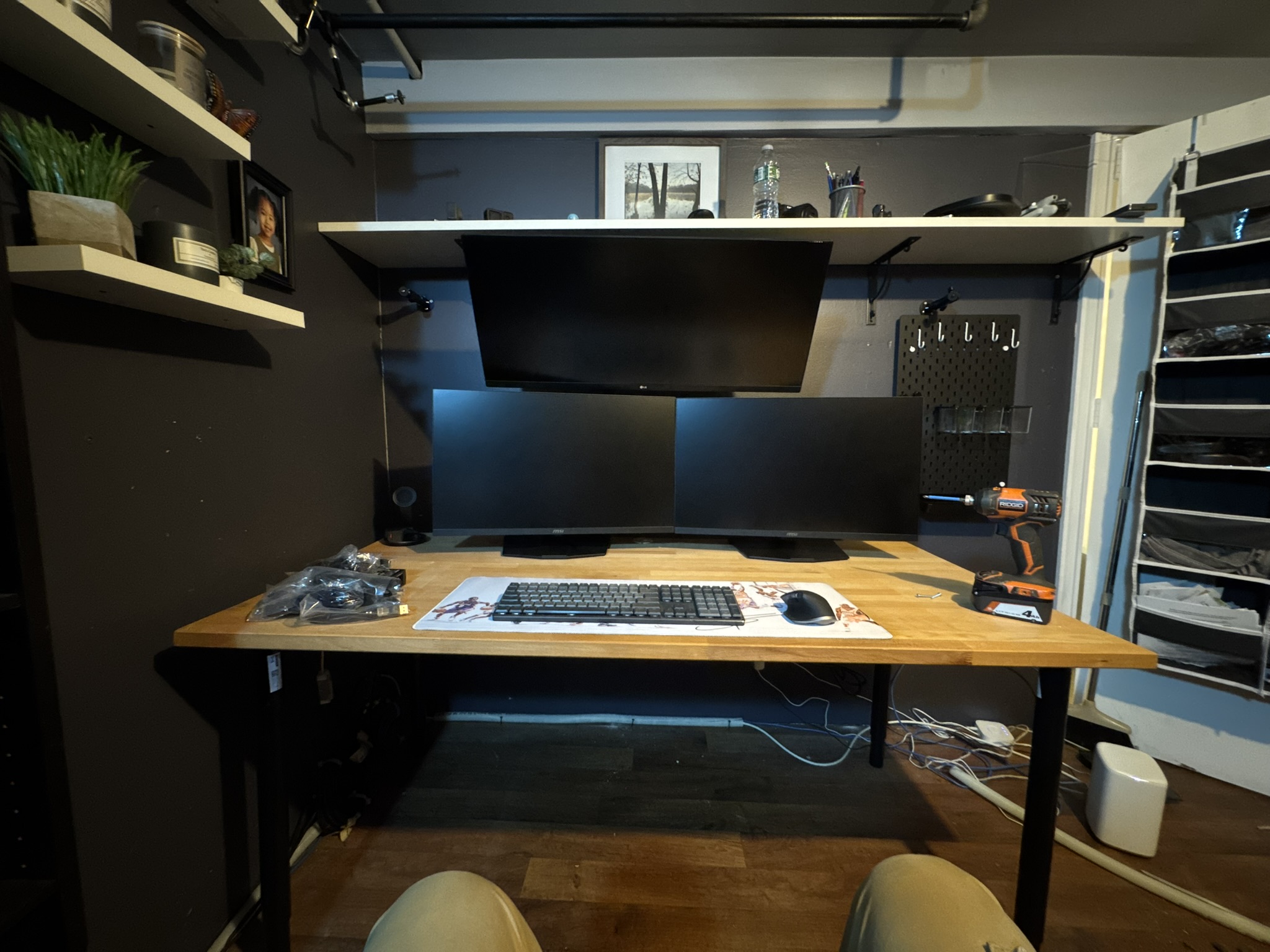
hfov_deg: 102.1
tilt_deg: -6.4
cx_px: 635
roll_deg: +0.5
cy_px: 476
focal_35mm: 14
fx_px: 514
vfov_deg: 85.7
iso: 1600
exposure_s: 1/34
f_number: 2.2
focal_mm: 2.22
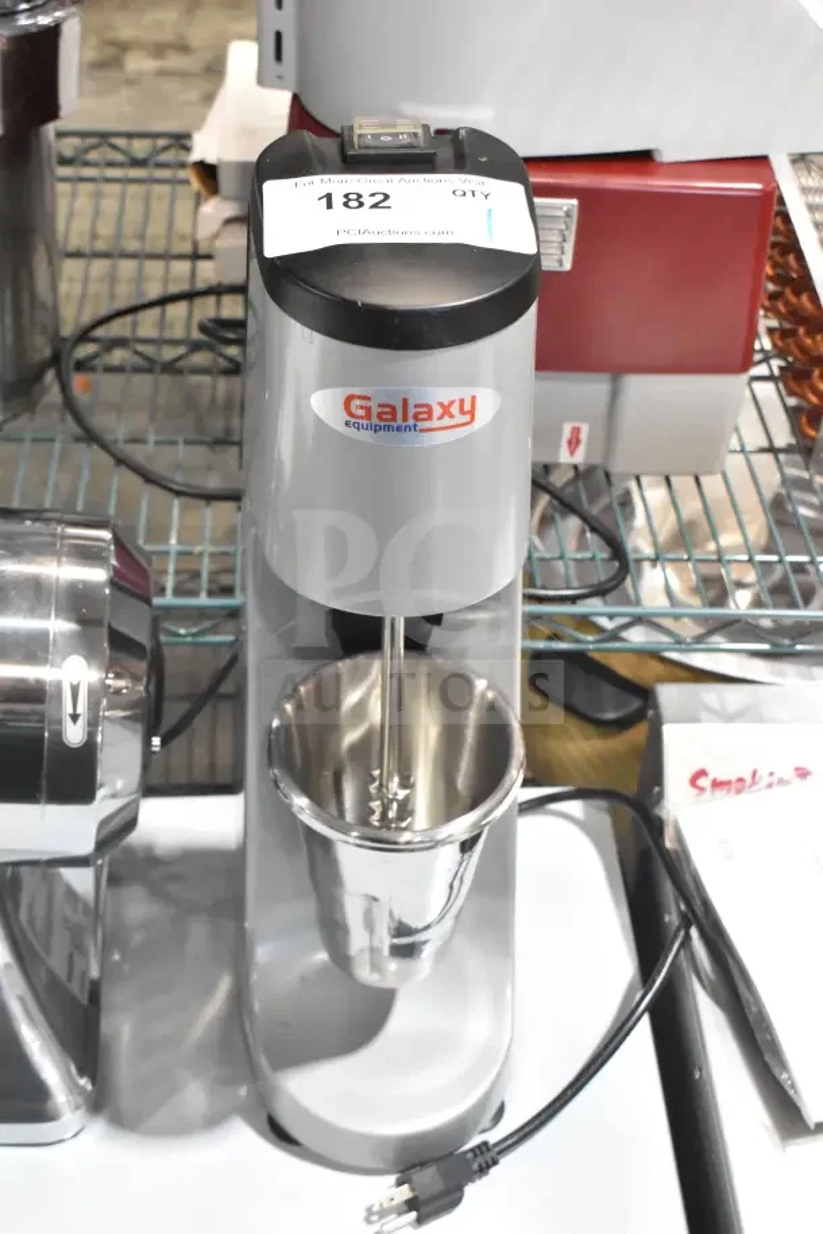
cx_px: 412
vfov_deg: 38.9
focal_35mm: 51
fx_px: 1749
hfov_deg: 26.5
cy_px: 617
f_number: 8
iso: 6400
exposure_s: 1/250
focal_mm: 34
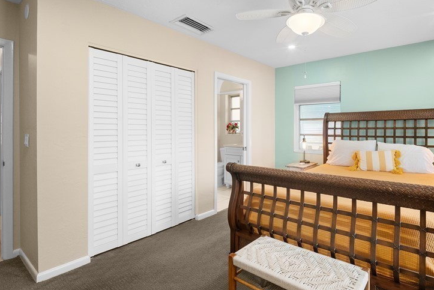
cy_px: 130
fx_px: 217
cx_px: 271
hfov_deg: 88.2
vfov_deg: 67.3
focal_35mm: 18
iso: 2000
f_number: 11
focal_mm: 12
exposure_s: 1/13
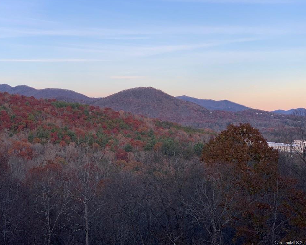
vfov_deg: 27.6
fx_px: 498
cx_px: 146
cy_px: 122
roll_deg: +0.8
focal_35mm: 55
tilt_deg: -0.9
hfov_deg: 34.1
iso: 16
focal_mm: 6
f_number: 2.4
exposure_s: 1/146
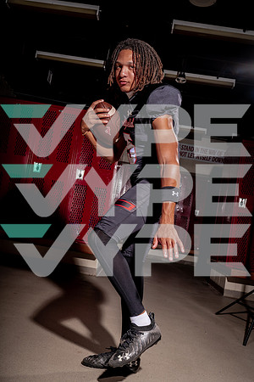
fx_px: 381
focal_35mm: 36
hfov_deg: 36.9
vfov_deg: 53.1
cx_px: 127
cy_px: 191
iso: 100
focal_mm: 36
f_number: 11
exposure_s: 1/250
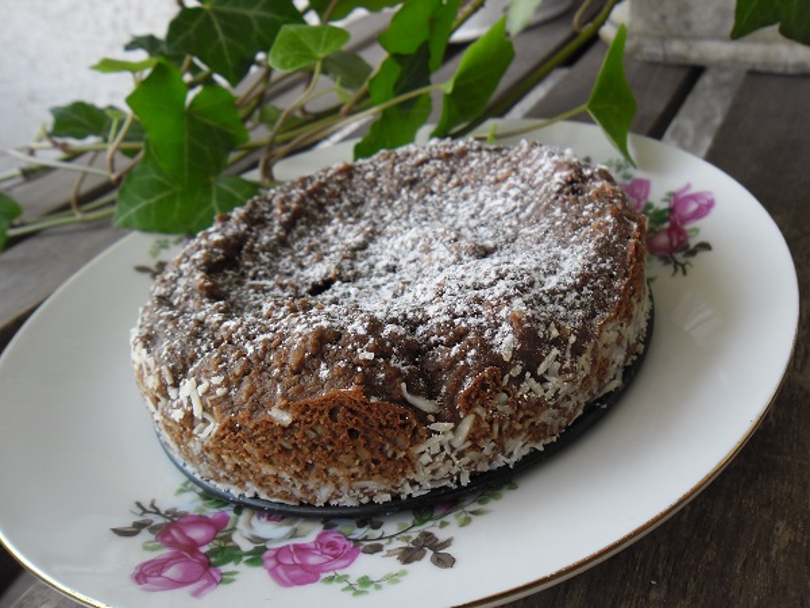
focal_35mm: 27
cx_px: 405
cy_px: 304
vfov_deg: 51.4
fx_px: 632
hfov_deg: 65.3
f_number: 3.5
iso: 80
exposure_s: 1/90
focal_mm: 4.9
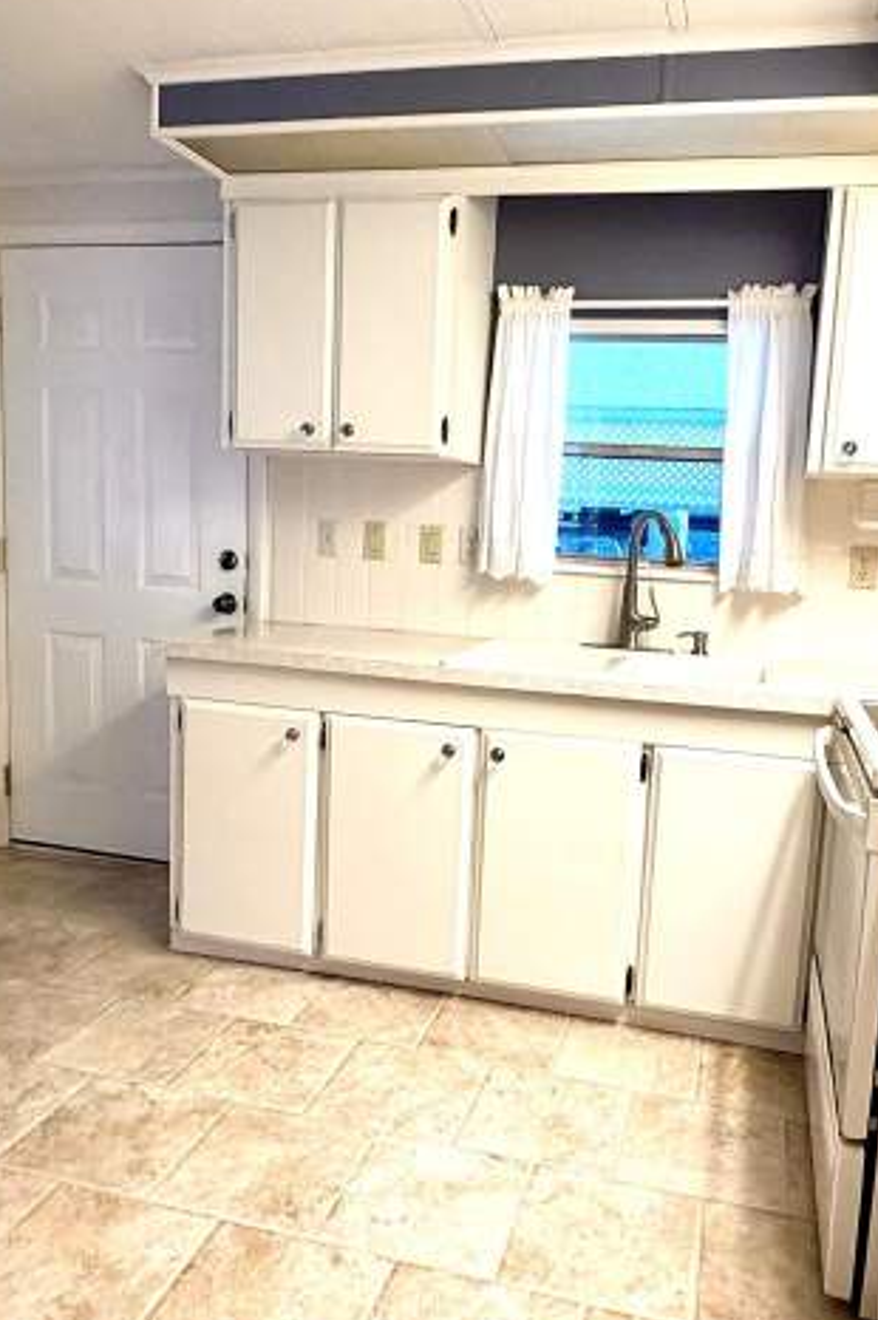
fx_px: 916
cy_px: 670
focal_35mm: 25
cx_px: 507
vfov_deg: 71.5
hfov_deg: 51.0
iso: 250
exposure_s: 1/60
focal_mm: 2.22
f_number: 2.2
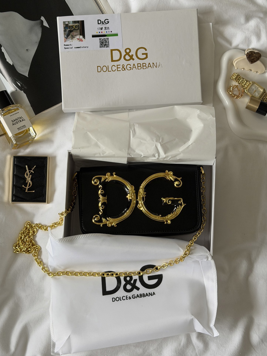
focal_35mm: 50
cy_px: 179
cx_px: 130
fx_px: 514
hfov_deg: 29.1
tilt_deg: -81.2
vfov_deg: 38.2
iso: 250
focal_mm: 6.76
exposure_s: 1/60
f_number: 1.78
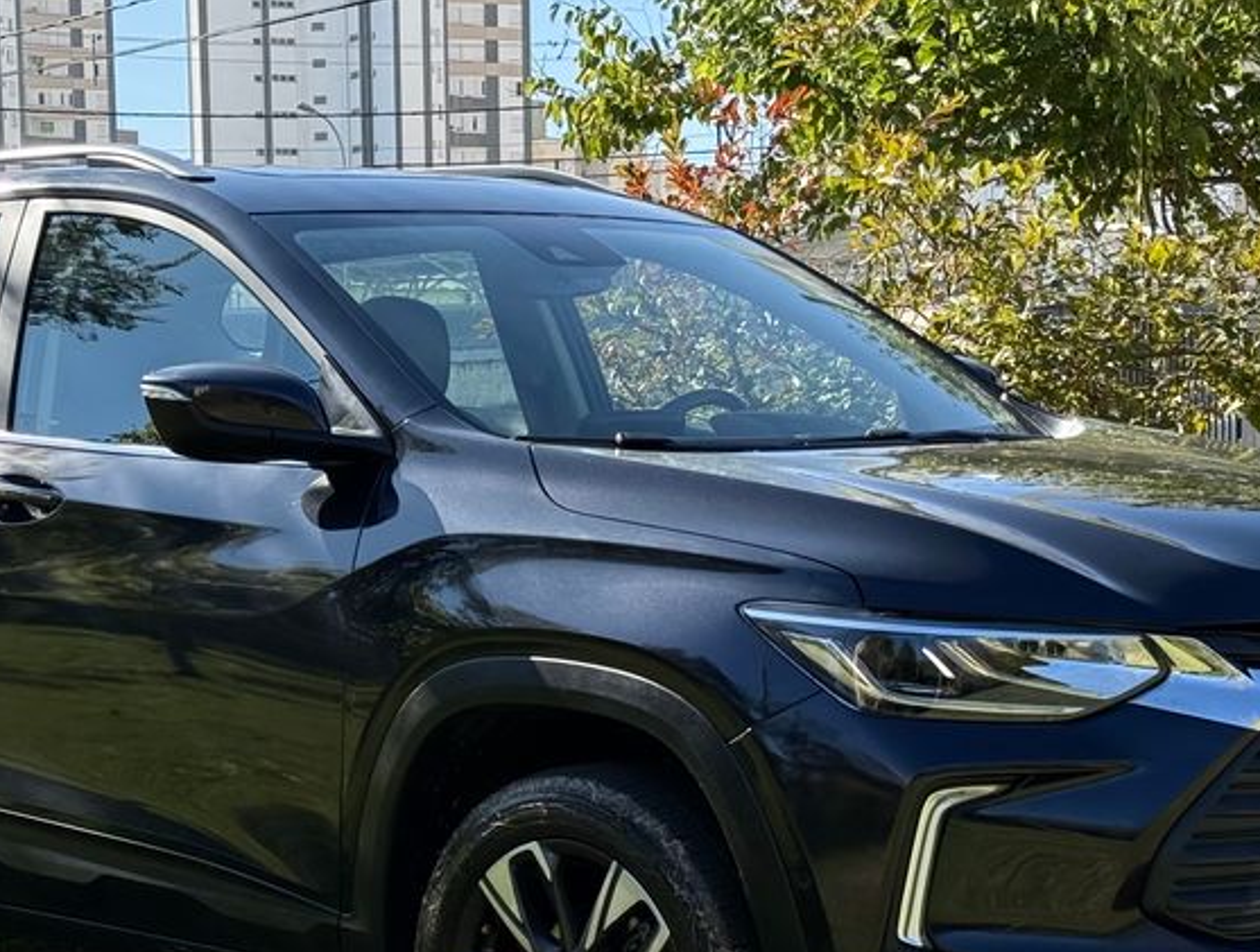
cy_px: 701
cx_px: 544
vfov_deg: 18.0
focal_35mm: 82
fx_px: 2993
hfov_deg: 23.8
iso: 64
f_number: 1.78
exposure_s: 1/2415
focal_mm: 6.76
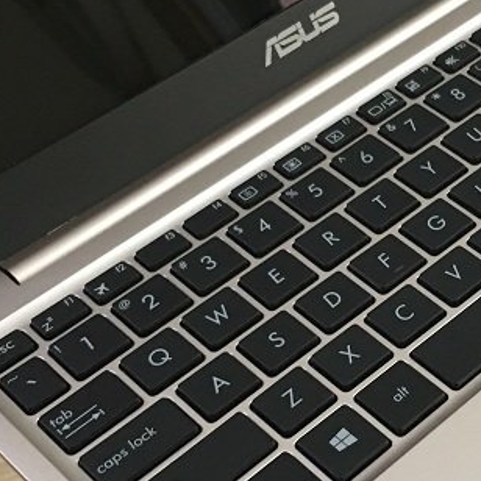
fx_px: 1179
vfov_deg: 22.8
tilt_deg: -50.6
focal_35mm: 75
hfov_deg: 22.1
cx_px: 493
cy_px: 371
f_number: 2.2
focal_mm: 4.15
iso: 100
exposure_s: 1/10
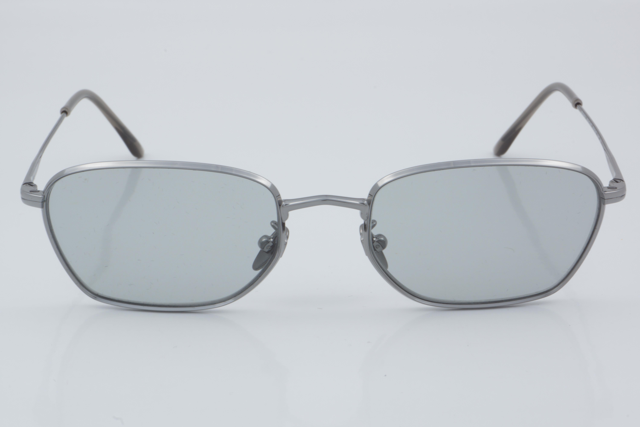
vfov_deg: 16.6
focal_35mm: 82
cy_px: 214
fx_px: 1467
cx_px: 320
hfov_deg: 24.6
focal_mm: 55
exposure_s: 1/4
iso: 100
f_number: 32
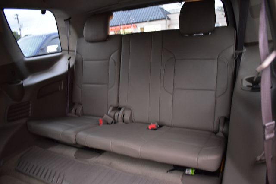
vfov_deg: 47.9
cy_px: 92
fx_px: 207
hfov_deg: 67.4
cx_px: 138
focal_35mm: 27
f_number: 3.5
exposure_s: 1/2.5
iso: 1600
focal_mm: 18
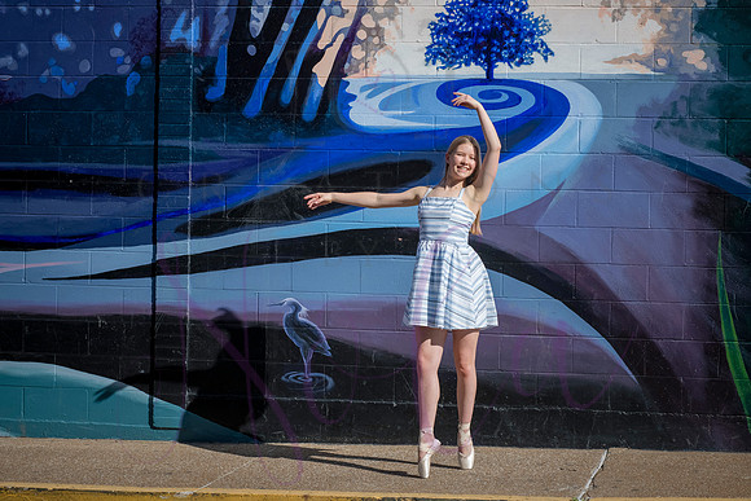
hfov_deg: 22.1
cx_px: 376
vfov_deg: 14.9
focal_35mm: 92
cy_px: 250
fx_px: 1920
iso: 400
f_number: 9
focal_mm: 92
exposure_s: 1/1000
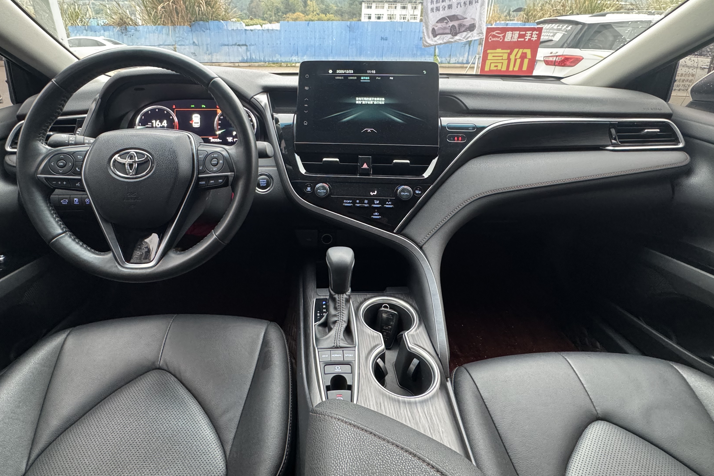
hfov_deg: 89.8
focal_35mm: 18
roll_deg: -0.9
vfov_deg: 66.8
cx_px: 327
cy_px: 194
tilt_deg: -24.0
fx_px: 357
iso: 640
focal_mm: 2.22
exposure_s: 1/60
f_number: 2.2
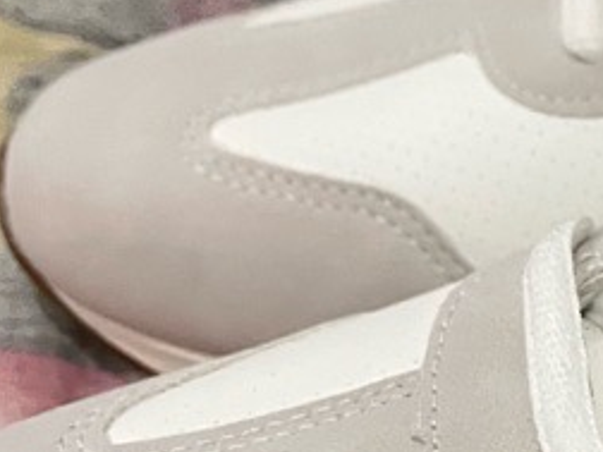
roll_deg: -6.7
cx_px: 1017
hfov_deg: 16.6
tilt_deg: -40.4
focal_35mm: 103
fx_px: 1794
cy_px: 428
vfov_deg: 14.2
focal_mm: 5.1
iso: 640
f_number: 1.6
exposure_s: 1/30
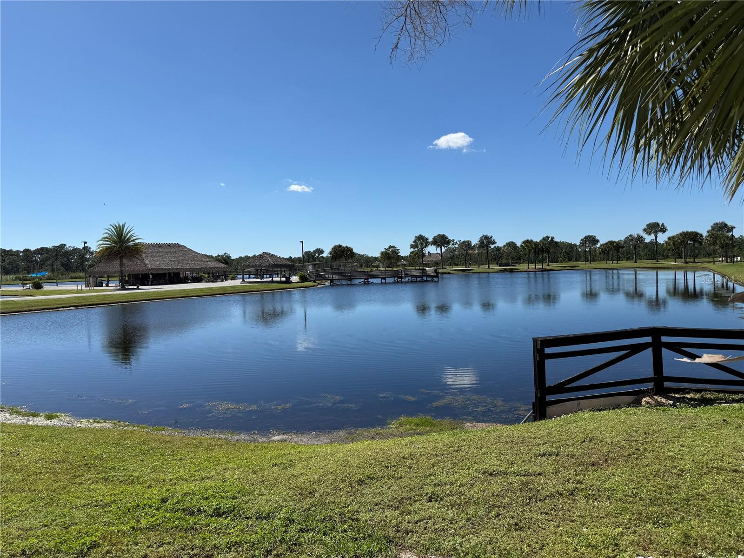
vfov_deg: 56.8
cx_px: 372
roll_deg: +2.1
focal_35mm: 24
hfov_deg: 71.6
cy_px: 279
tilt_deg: -1.3
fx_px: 516
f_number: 1.78
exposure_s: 1/6711
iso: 80
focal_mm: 6.76
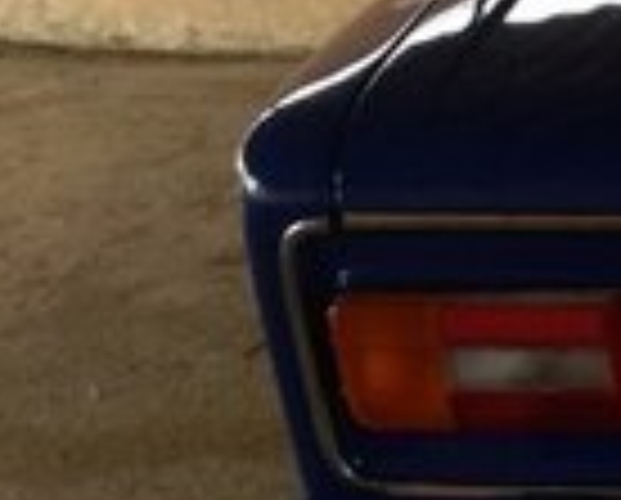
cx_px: 1188
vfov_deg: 12.8
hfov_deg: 13.8
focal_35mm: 121
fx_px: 2229
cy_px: 309
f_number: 2
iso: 99
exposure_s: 1/76.2
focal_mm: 3.54
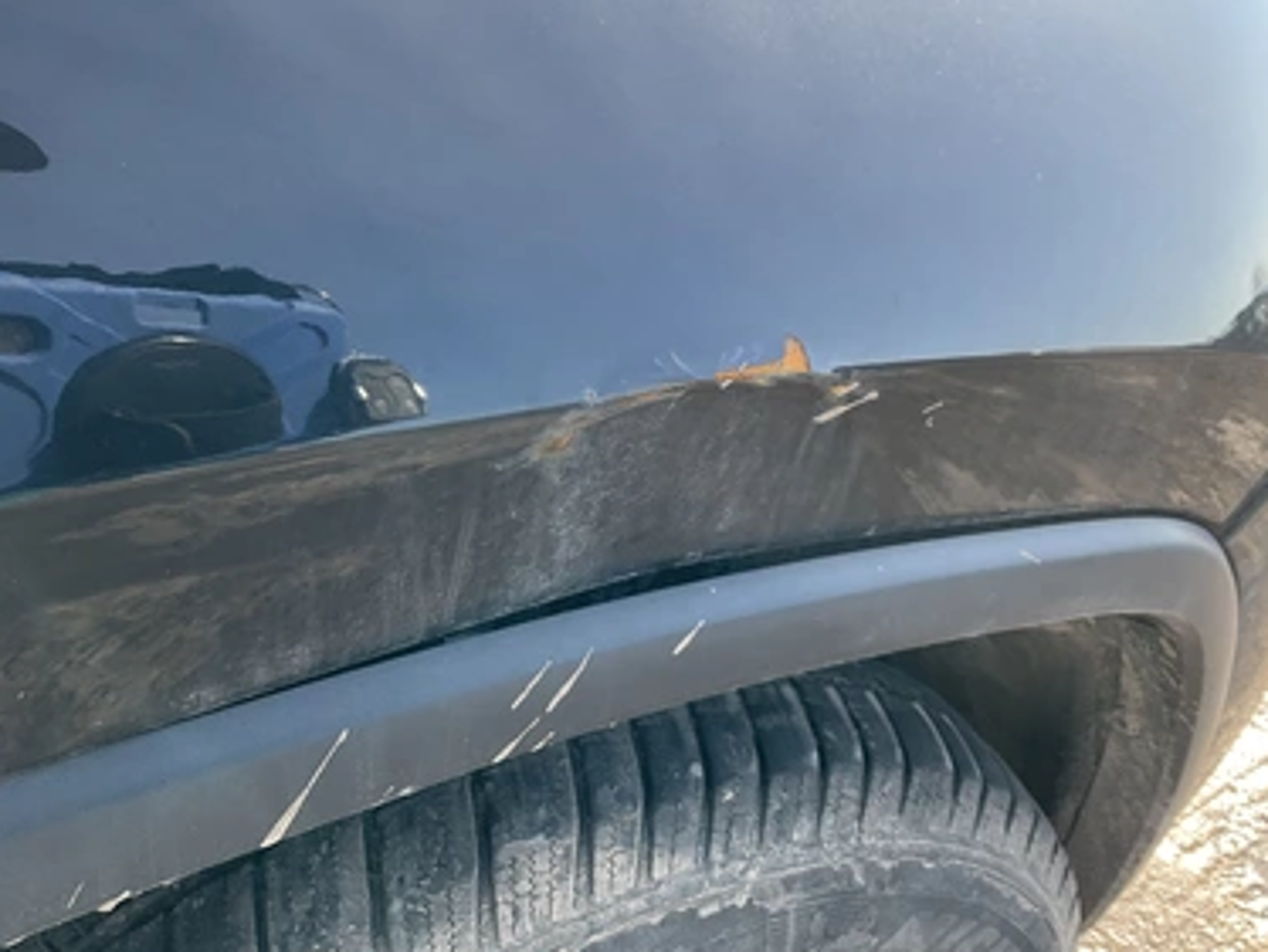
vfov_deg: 45.5
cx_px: 661
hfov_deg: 58.3
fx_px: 1136
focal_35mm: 31
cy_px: 454
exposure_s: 1/218
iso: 20
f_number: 1.8
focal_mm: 3
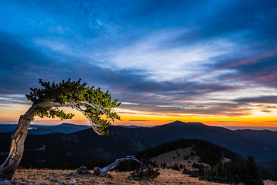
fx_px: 185
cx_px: 138
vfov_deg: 53.2
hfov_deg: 73.7
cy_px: 92
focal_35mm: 24
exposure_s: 1.6
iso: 100
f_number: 11
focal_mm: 24
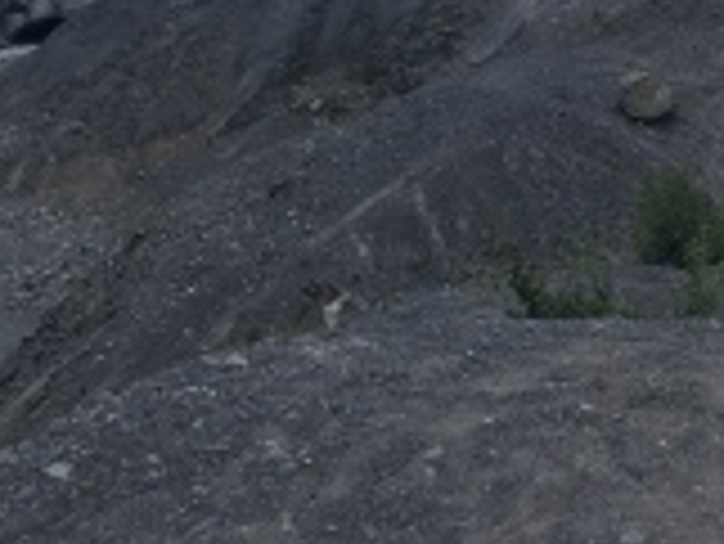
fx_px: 1381
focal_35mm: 66
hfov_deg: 29.3
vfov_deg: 21.2
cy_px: -49
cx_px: 301
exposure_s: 1/496
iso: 25
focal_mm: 4.15
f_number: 2.2
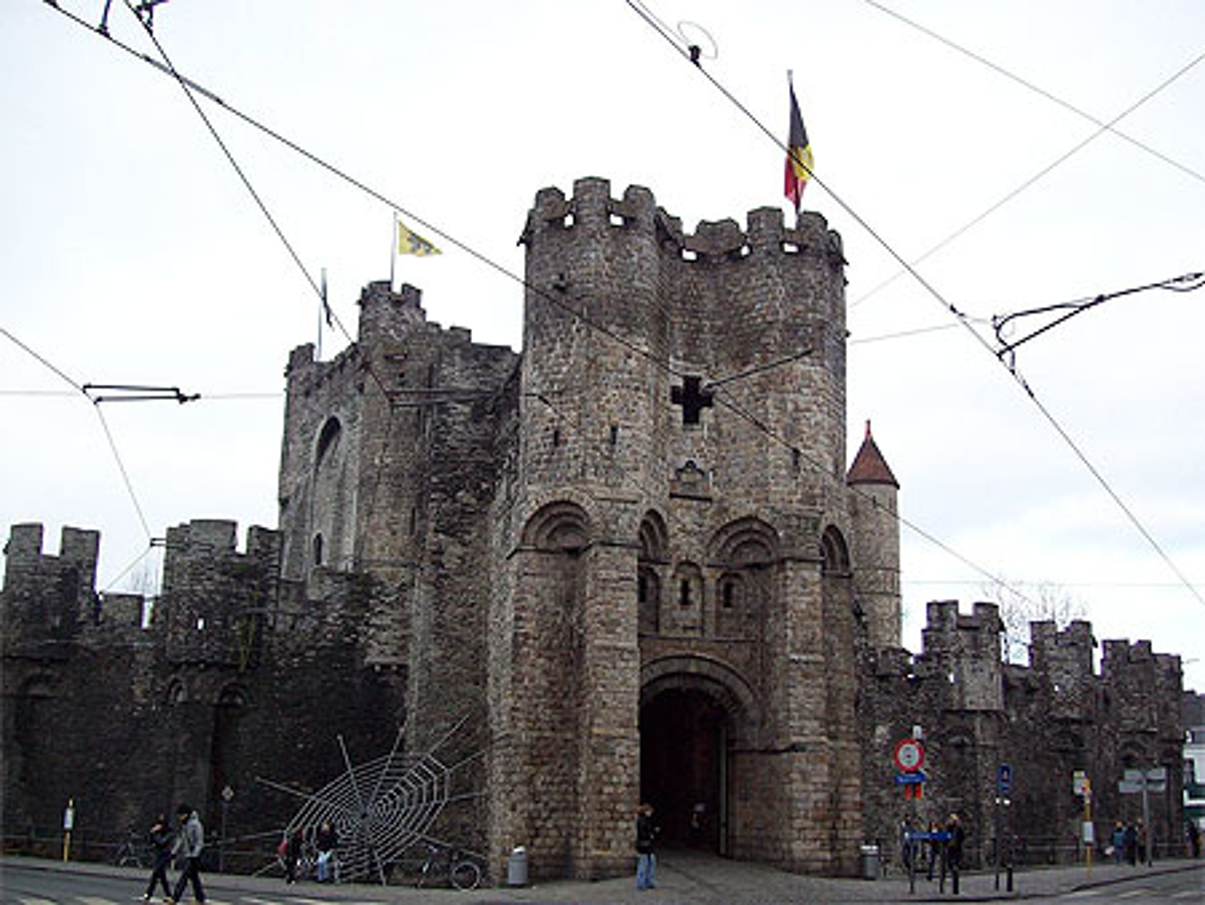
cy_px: 452
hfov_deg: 51.3
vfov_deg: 39.7
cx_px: 602
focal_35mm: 36
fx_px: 1254
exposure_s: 1/359
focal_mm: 6
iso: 80
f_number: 2.7
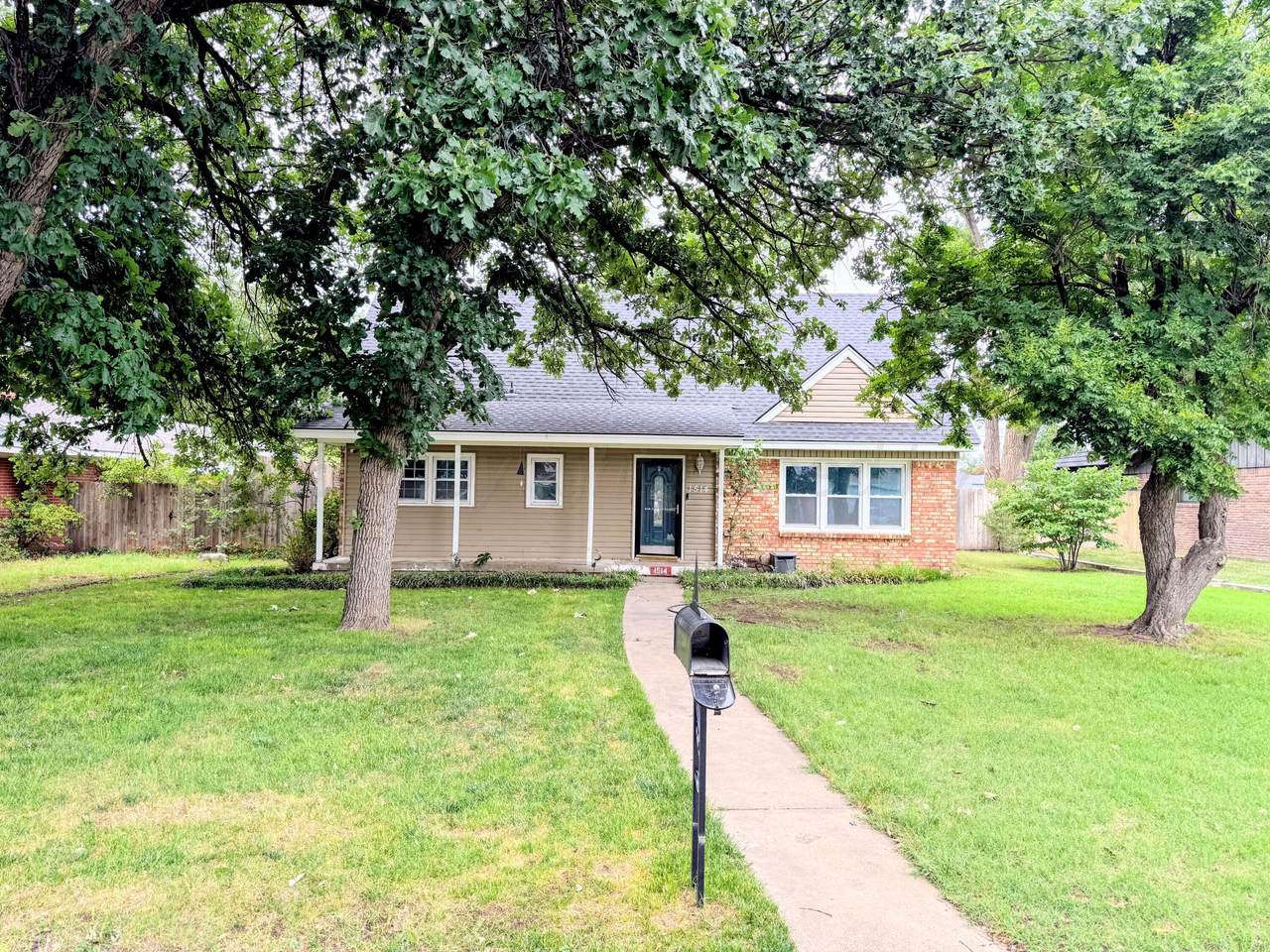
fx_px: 881
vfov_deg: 56.8
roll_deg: -1.1
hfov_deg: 71.6
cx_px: 635
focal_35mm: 24
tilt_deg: +0.5
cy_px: 476
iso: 80
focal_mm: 6.76
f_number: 1.78
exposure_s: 1/439
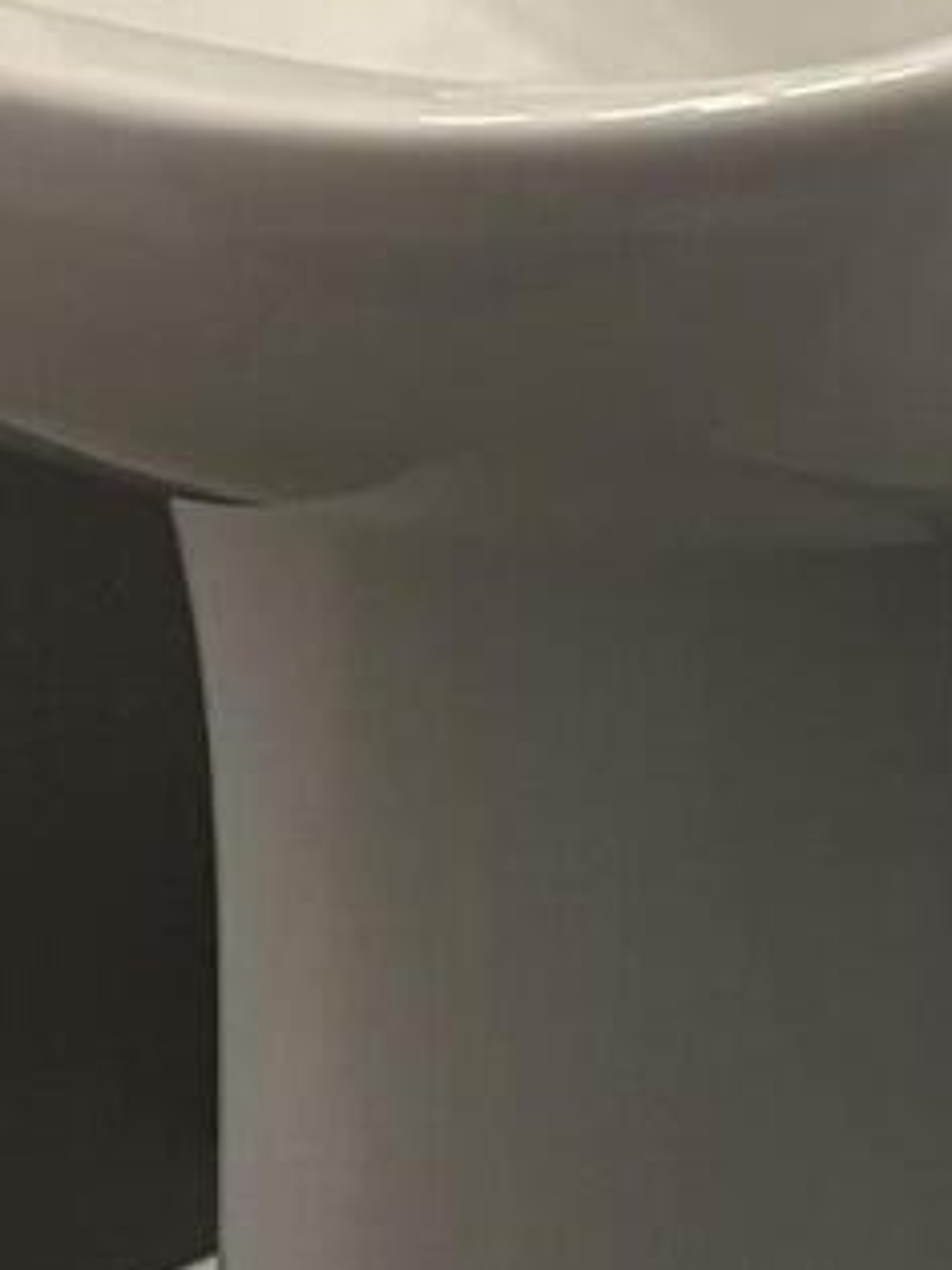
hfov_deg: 9.0
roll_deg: +4.3
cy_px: -1709
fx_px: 6054
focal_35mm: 165
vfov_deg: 10.4
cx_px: 379
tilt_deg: -7.4
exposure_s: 1/60
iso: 160
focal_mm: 5.96
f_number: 1.6
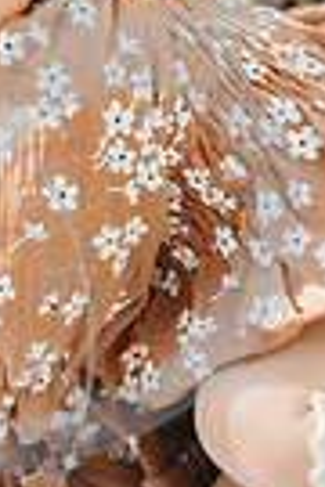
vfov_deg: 16.0
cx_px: -79
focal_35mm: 127
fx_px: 1720
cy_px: 69
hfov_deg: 10.6
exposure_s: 1/400
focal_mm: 38
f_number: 2.8
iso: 200
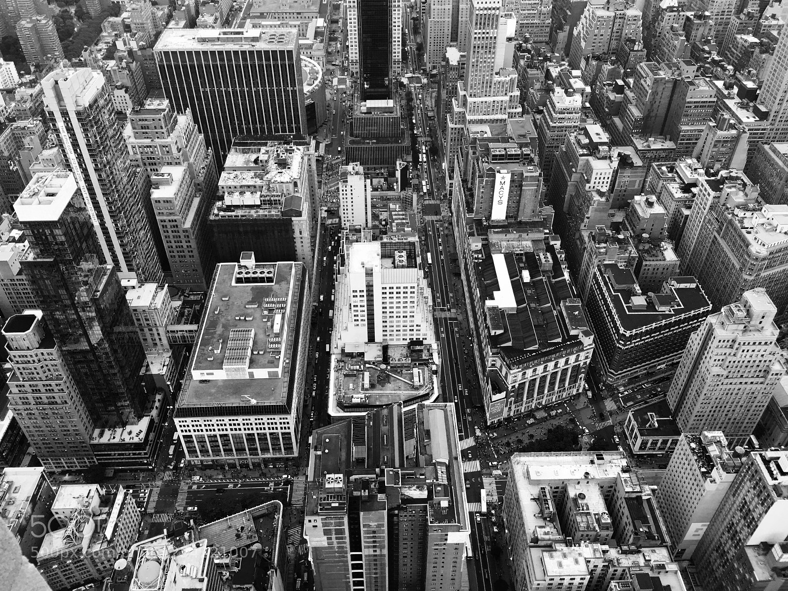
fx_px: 660
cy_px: 296
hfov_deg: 61.7
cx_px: 394
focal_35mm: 29
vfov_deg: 48.2
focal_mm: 4.15
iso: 25
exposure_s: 1/40
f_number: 2.2
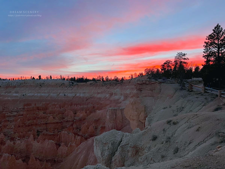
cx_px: 112
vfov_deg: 53.1
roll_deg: -0.5
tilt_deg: +2.4
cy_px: 84
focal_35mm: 26
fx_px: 169
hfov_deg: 67.3
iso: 125
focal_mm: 5.7
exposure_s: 1/77
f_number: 1.5
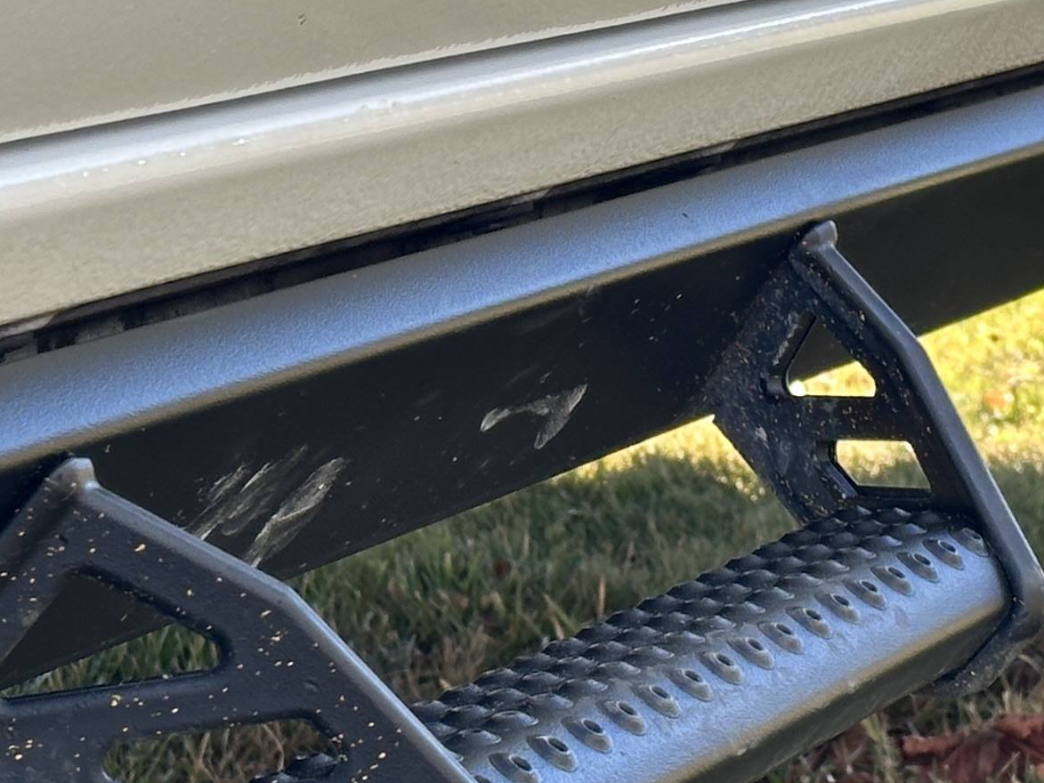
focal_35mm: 165
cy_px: 31
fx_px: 4977
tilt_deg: -5.4
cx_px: 620
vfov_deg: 9.0
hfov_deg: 12.0
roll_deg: -0.5
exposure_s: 1/257
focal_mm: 6.86
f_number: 1.78
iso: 64
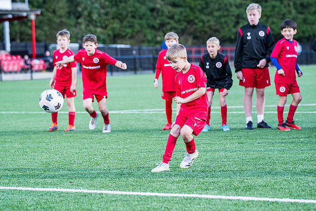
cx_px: 153
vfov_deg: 9.9
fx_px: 1222
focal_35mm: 139
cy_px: 106
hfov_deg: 14.7
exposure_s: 1/640
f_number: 4
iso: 400
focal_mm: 135
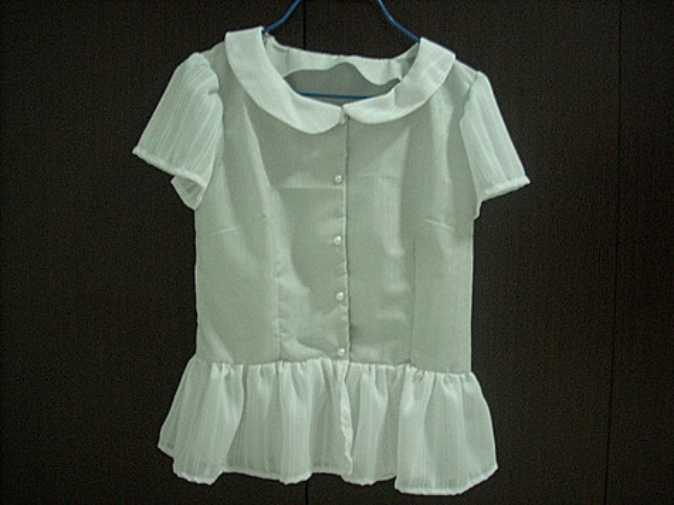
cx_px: 337
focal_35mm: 37
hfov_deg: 50.1
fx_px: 720
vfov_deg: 38.6
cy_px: 252
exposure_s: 1/4
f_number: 2.8
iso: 270
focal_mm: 6.2
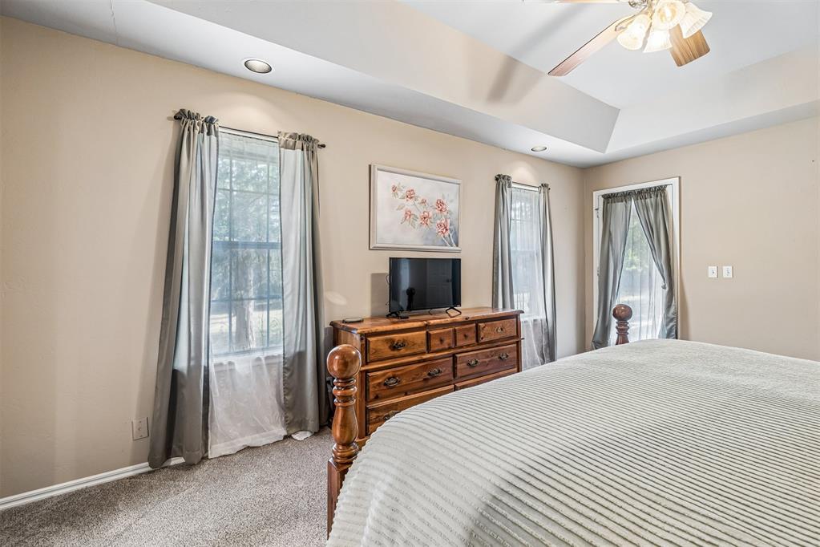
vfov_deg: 77.3
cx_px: 410
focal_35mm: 15
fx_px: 342
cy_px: 274
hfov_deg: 100.4
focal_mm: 10
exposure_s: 1/13
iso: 200
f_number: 6.3
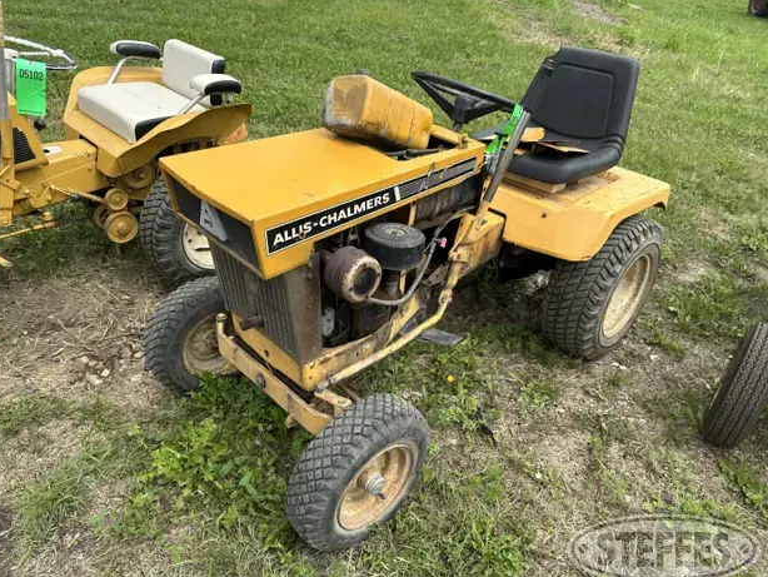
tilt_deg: -30.9
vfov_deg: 54.9
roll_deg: -4.0
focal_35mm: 25
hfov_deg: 69.4
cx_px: 388
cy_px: 299
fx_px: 555
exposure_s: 1/2410
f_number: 1.78
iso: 80
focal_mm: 6.86
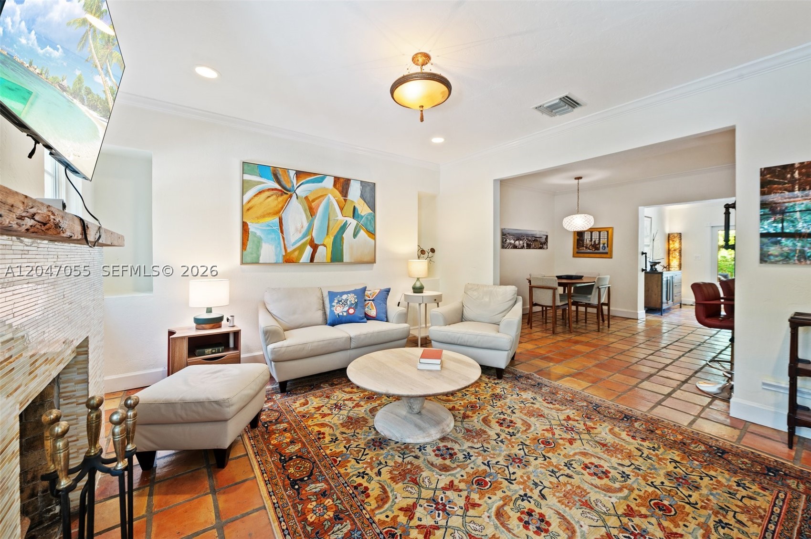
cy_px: 270
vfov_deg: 81.1
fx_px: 315
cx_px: 406
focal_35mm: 14
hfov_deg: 104.3
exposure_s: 1/1.25
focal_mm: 14
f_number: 8
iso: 200
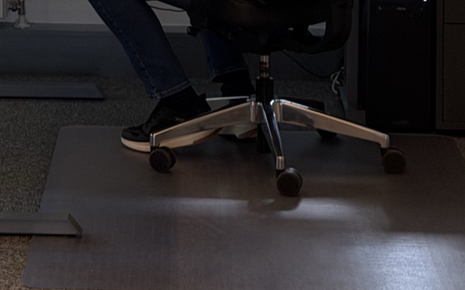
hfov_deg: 13.3
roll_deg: +0.8
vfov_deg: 8.2
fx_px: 1963
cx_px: -22
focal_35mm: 155
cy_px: -197
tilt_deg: -3.9
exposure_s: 1/121
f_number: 1.78
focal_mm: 6.76
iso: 50
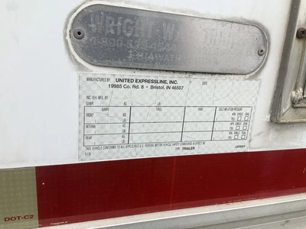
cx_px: 153
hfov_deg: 61.7
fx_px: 256
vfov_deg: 48.2
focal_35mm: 29
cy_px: 114
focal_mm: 3
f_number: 1.8
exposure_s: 1/816
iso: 25
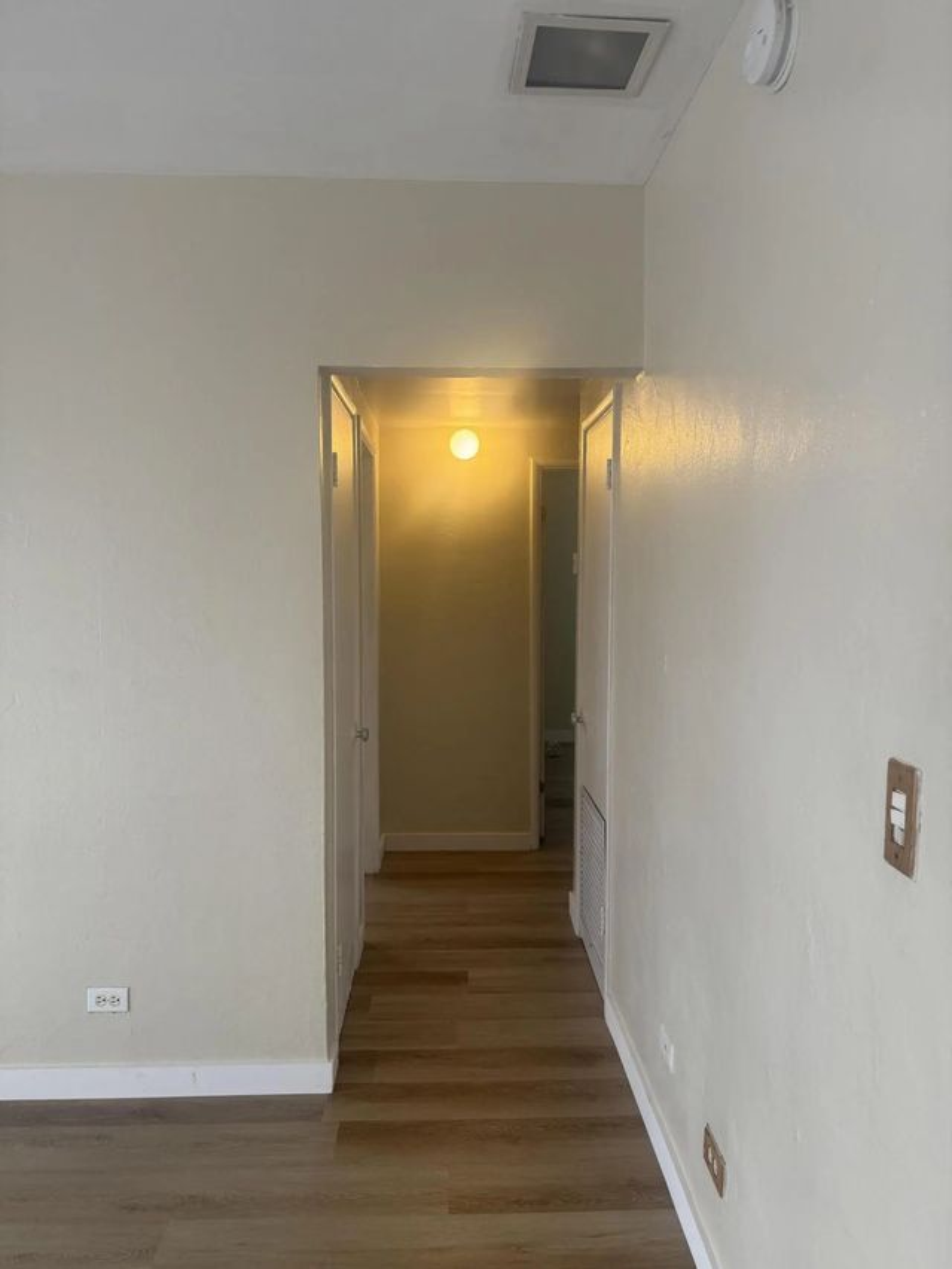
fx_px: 880
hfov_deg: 56.8
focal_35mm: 24
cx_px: 476
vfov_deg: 71.6
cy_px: 634
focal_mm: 6.86
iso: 160
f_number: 1.78
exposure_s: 1/120
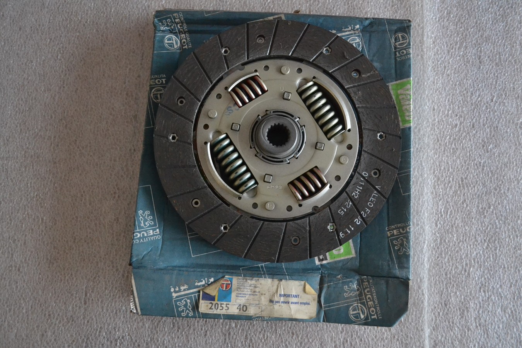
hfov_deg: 57.2
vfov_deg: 40.0
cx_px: 261
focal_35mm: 33
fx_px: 478
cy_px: 174
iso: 3200
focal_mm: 22
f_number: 3.8
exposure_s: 1/60
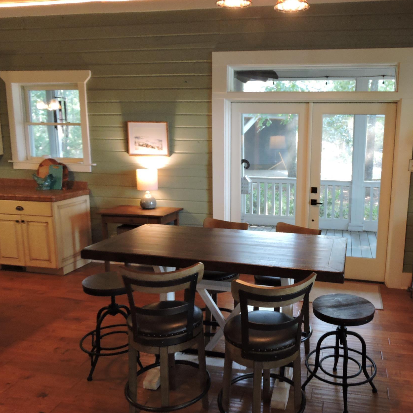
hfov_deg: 54.6
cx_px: 272
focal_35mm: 29
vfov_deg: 55.6
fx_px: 391
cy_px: 208
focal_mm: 4.3
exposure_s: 1/30
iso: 360
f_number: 3.3
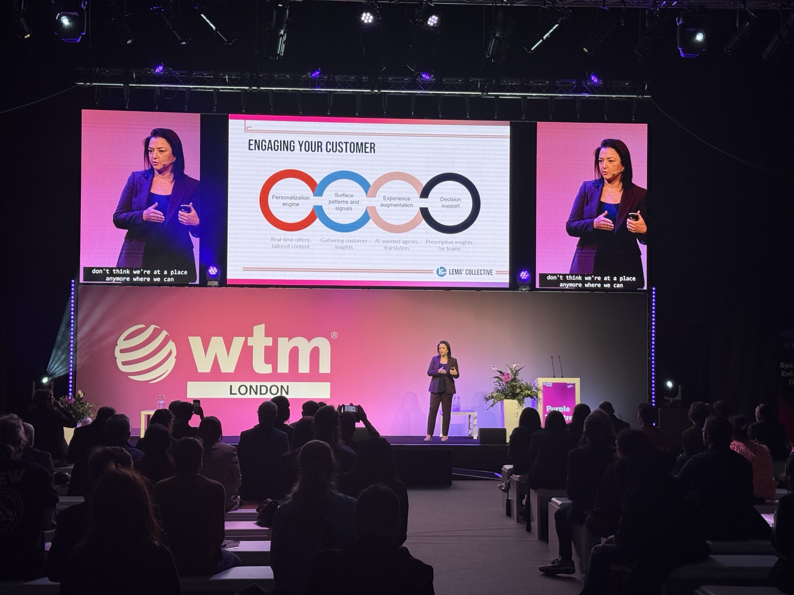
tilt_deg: +3.3
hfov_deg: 39.7
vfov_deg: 30.3
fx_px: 1101
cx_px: 397
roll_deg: -0.6
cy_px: 298
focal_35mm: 48
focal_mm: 6.76
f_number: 1.78
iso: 125
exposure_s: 1/100
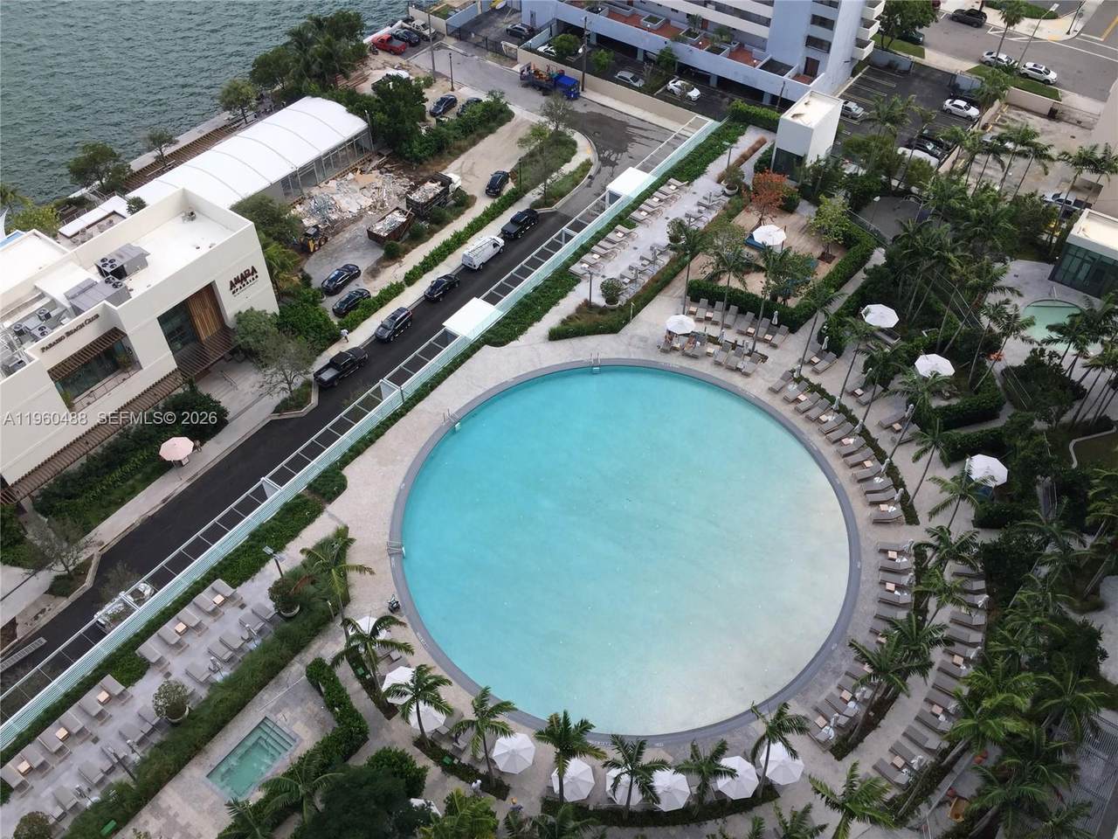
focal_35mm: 29
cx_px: 559
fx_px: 937
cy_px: 420
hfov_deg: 61.7
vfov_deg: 48.2
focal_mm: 4.15
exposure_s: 1/706
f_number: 2.2
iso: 32
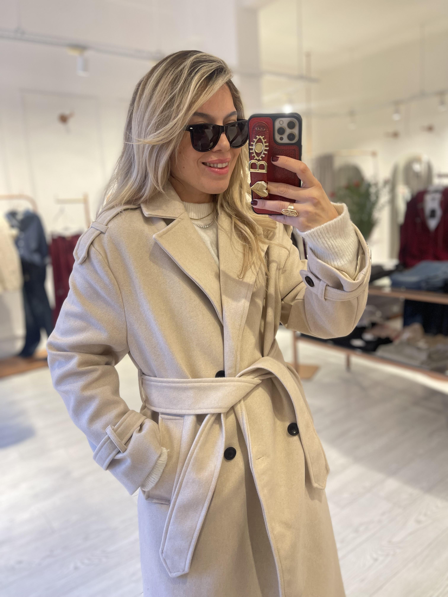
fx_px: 449
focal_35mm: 26
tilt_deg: -25.9
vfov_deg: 67.3
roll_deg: +5.5
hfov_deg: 53.1
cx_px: 224
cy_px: 298
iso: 100
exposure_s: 1/100
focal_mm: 5.1
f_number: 1.6
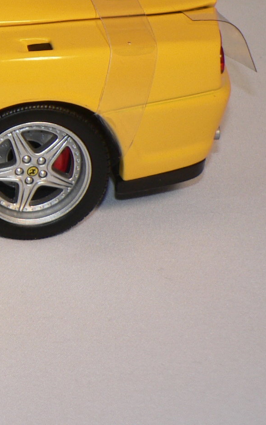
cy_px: 16
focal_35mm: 163
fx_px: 1889
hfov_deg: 7.7
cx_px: -272
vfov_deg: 12.7
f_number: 2.8
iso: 80
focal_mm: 9.3
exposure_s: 1/60
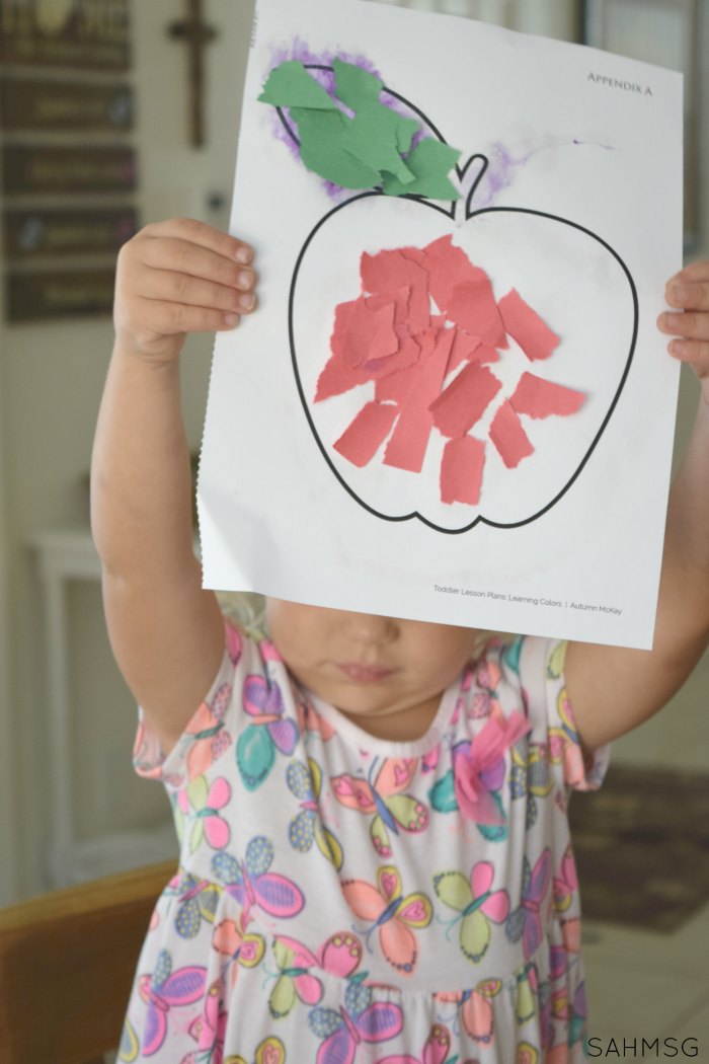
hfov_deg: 17.5
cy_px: 532
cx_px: 354
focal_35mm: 78
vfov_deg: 26.0
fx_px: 2304
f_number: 5.6
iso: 640
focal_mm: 52
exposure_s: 1/60
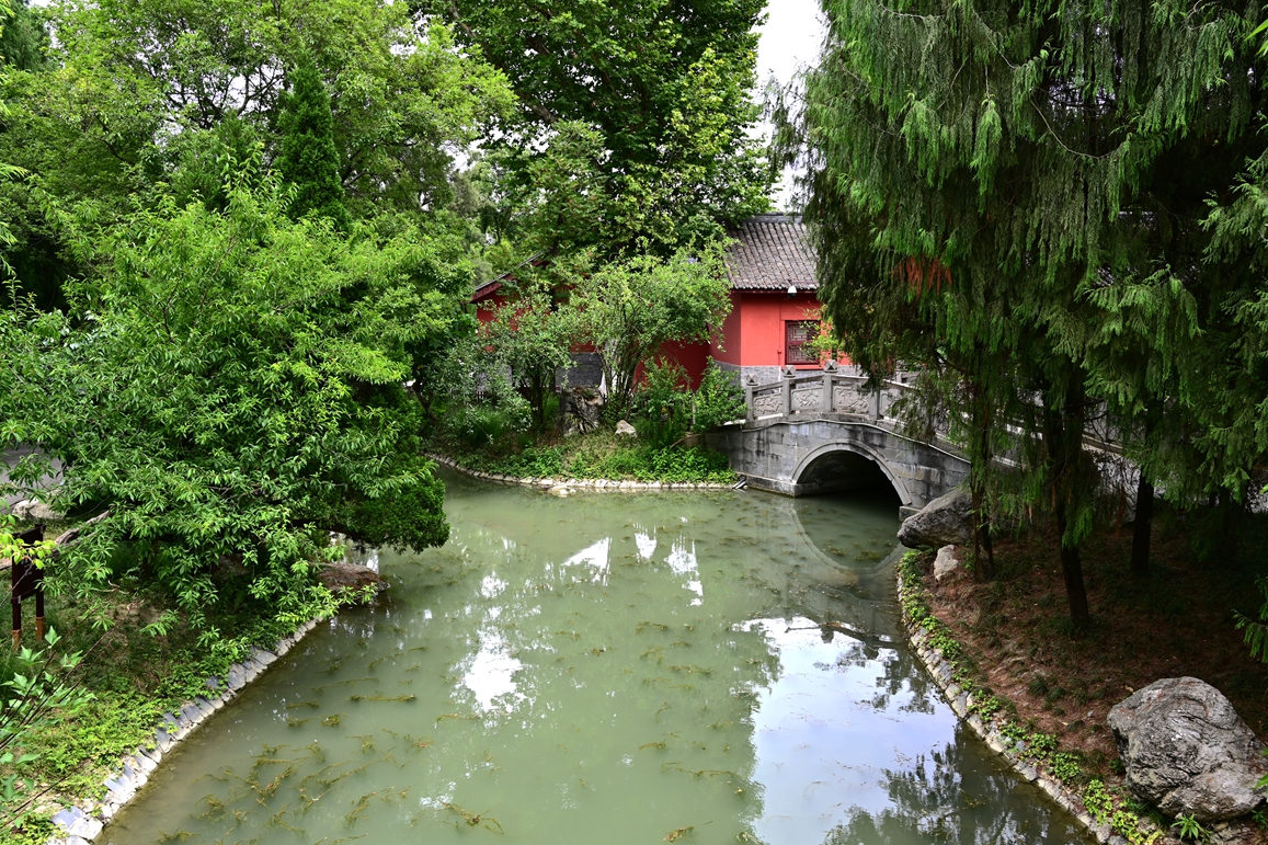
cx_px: 624
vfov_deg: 45.6
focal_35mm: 29
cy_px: 425
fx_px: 1004
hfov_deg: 64.5
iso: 100
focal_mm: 27.5
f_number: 8
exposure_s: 1/100
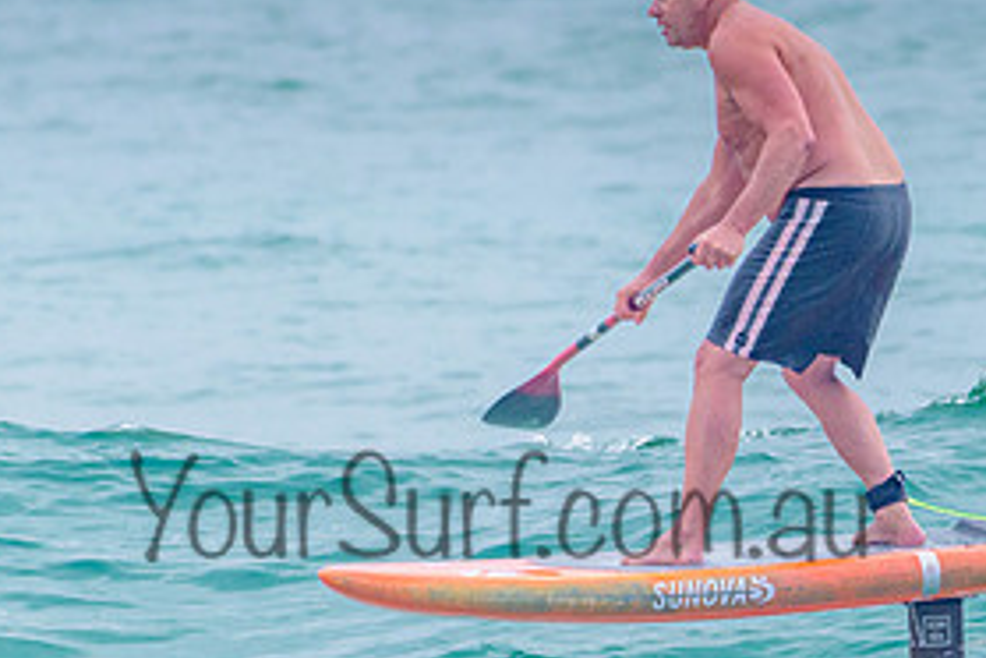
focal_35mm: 1275
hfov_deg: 1.6
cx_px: 726
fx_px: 34918
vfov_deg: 1.1
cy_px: 441
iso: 500
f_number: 5.6
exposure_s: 1/2000
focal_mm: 500
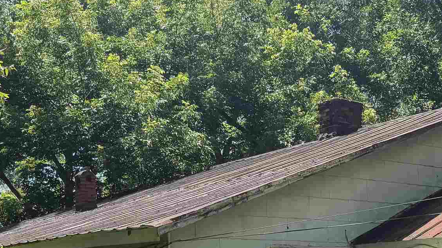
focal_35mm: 71
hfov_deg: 29.1
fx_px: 832
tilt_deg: +1.1
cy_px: 278
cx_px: 354
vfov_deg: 16.4
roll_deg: +1.3
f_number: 1.78
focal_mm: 6.76
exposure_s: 1/1292
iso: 80
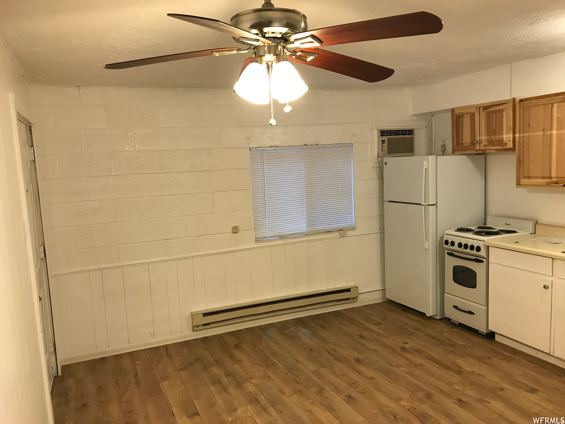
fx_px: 457
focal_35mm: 28
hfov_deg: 63.4
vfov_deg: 49.7
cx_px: 282
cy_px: 212
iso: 32
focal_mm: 3.99
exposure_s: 1/20
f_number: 1.8
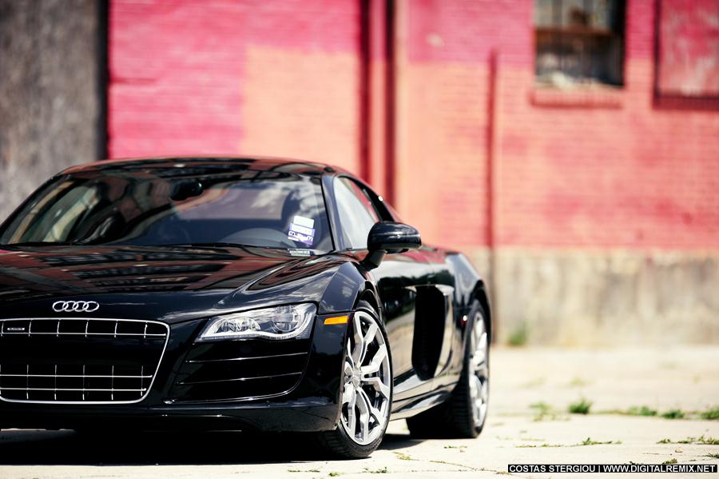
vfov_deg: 6.9
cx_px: 360
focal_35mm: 200
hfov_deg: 10.3
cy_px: 240
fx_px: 3992
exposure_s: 1/4000
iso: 100
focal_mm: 200
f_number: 2
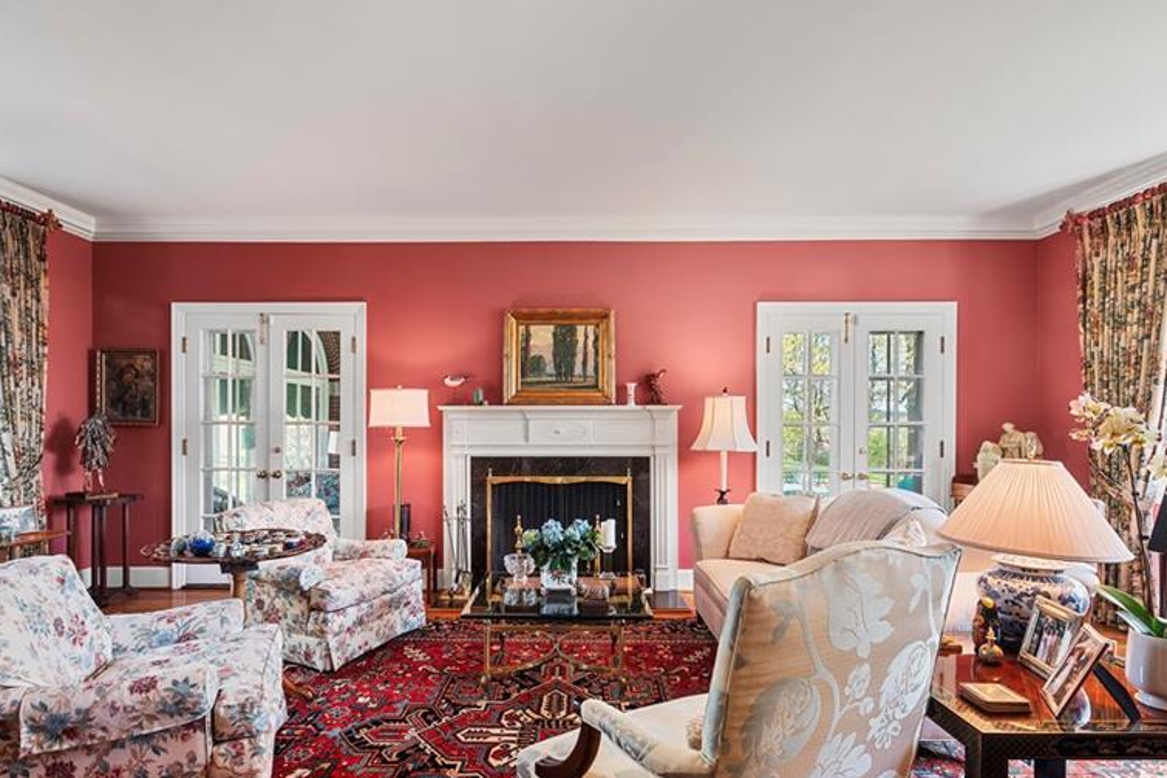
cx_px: 560
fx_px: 616
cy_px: 417
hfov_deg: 86.9
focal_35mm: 19
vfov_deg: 64.5
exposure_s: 1/2
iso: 400
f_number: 8
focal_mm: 14
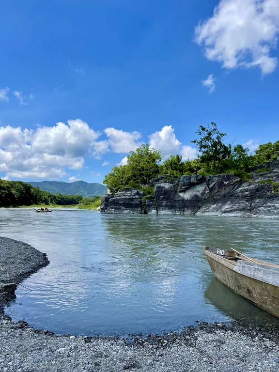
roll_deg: +0.0
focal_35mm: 25
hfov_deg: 54.9
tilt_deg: +3.2
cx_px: 140
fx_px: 269
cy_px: 186
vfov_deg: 69.4
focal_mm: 5.1
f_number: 1.6
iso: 32
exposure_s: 1/3788
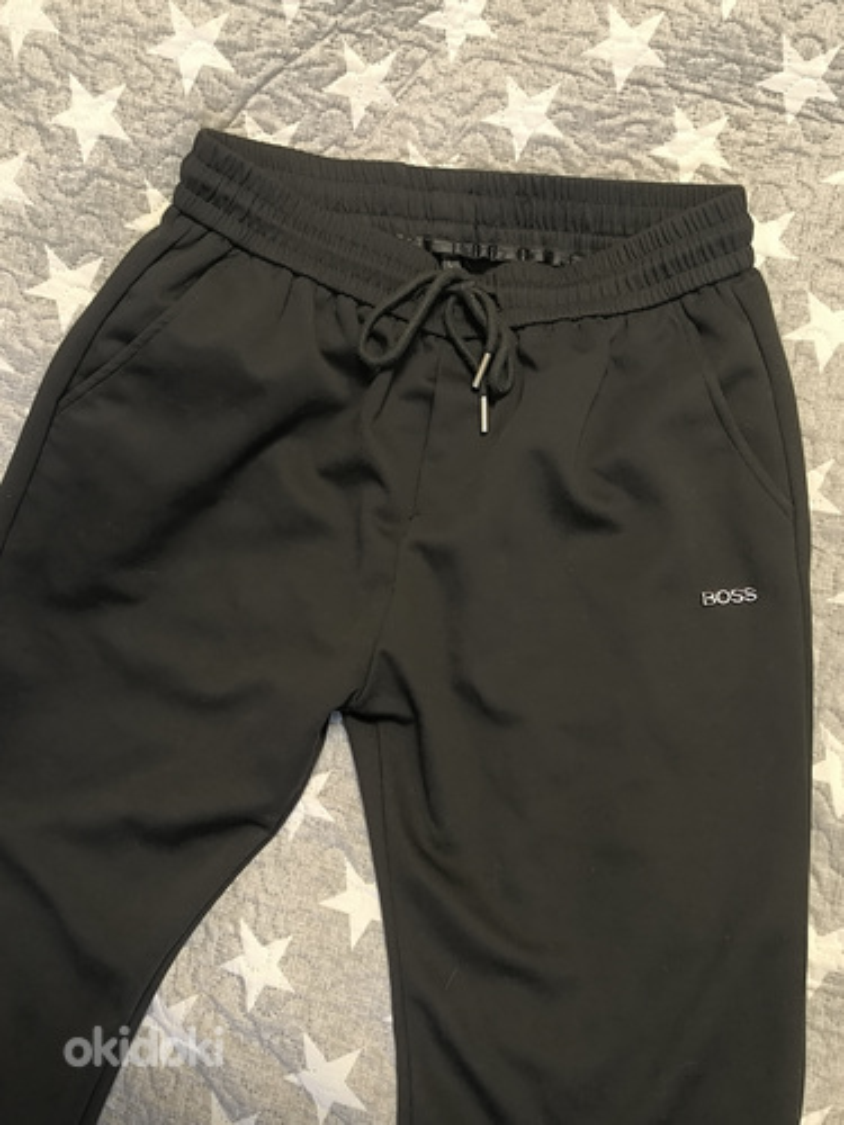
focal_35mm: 35
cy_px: 562
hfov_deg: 40.7
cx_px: 422
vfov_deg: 52.6
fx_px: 1138
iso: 800
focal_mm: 6.14
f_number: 1.65
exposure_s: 1/33.3
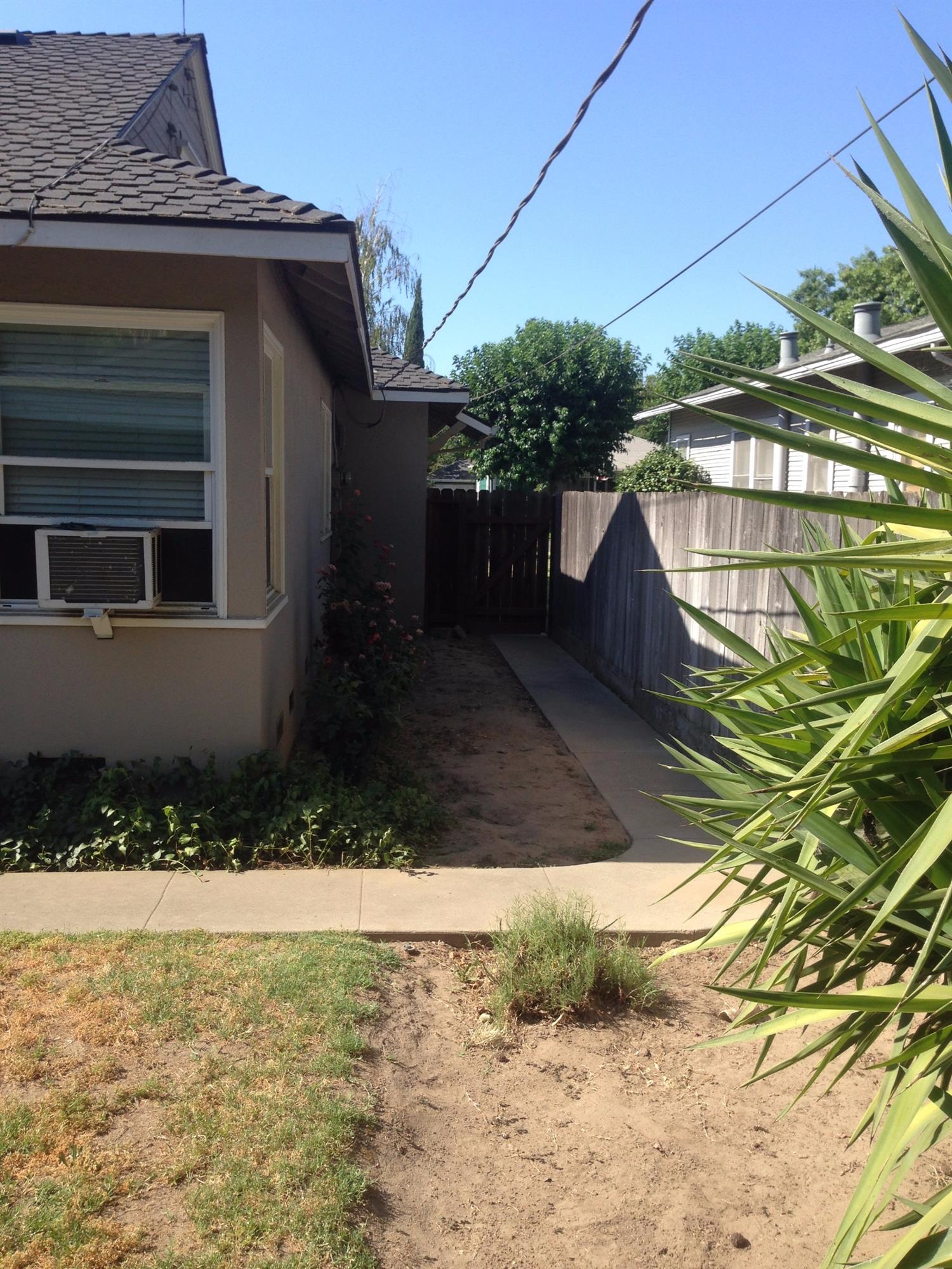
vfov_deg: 55.4
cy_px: 634
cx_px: 476
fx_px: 1210
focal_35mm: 33
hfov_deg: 42.9
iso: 50
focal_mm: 4.12
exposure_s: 1/763
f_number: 2.4
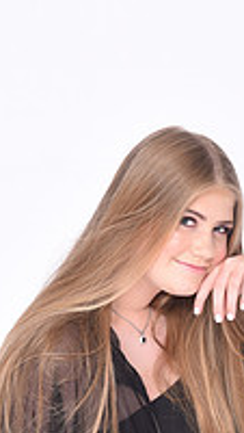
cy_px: 402
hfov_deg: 7.3
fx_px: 1914
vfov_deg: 12.8
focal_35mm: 167
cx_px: 257
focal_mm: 55
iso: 160
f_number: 7.1
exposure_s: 1/160
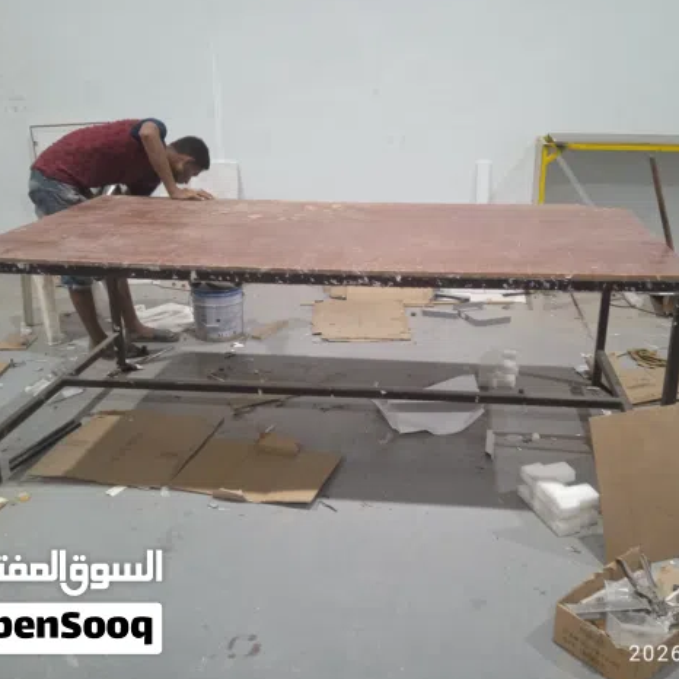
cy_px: 340
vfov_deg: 48.5
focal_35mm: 34
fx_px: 755
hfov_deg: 48.3
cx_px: 382
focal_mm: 3.43
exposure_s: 1/25
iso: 690
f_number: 2.2
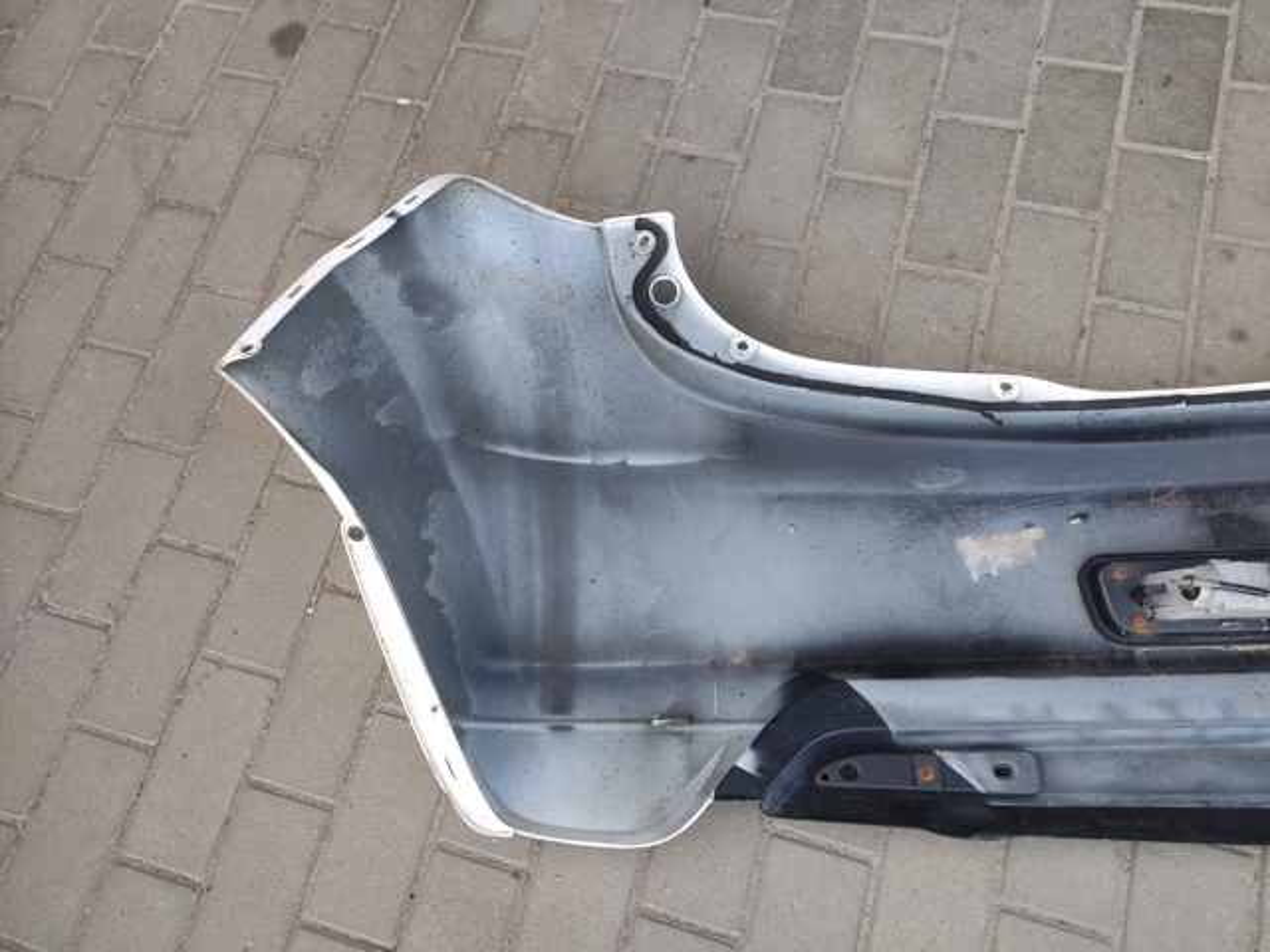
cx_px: 635
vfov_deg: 54.9
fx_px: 917
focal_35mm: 25
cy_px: 476
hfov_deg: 69.4
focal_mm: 5.43
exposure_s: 1/121
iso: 100
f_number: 1.89
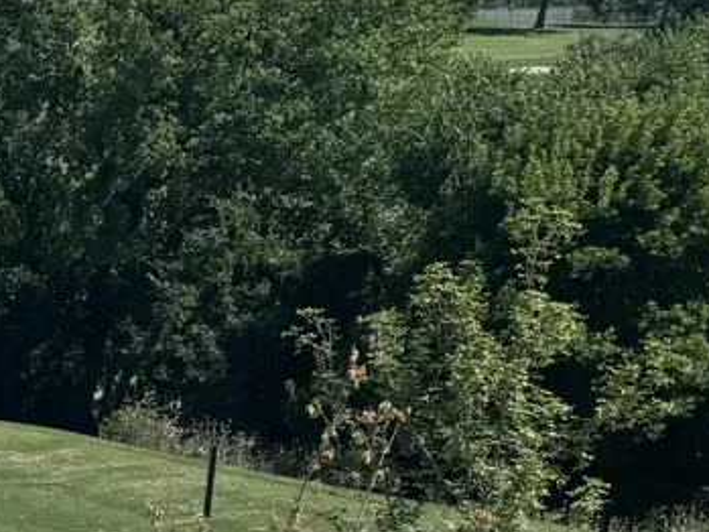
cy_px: 654
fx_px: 2028
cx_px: -662
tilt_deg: -16.0
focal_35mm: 99
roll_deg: +0.0
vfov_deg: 14.4
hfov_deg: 16.0
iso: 80
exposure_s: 1/5348
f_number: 1.78
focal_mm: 6.76
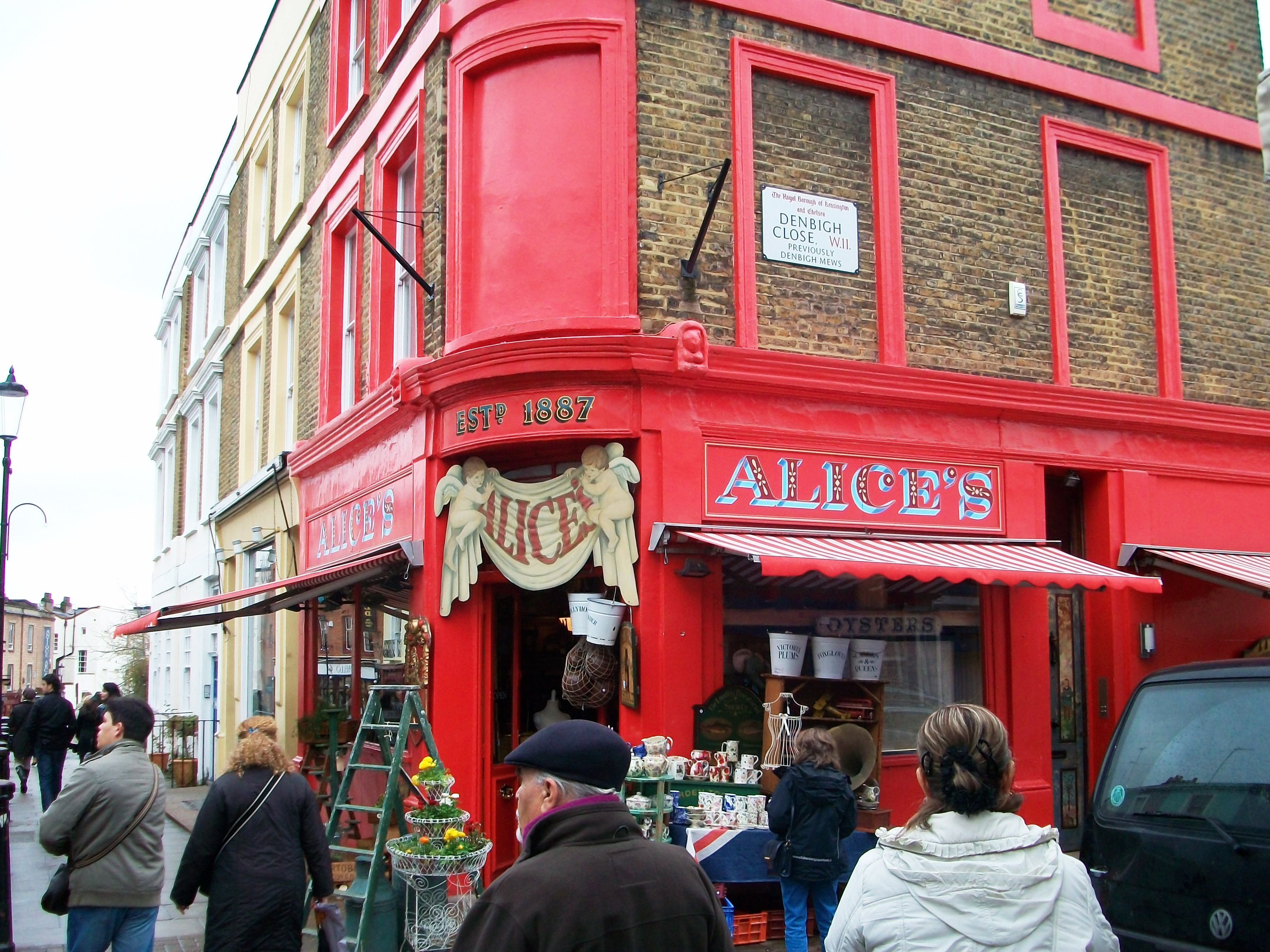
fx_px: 1247
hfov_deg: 54.0
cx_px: 635
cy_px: 476
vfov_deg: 41.8
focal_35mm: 34
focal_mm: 5.7
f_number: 2.8
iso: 80
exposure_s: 1/160
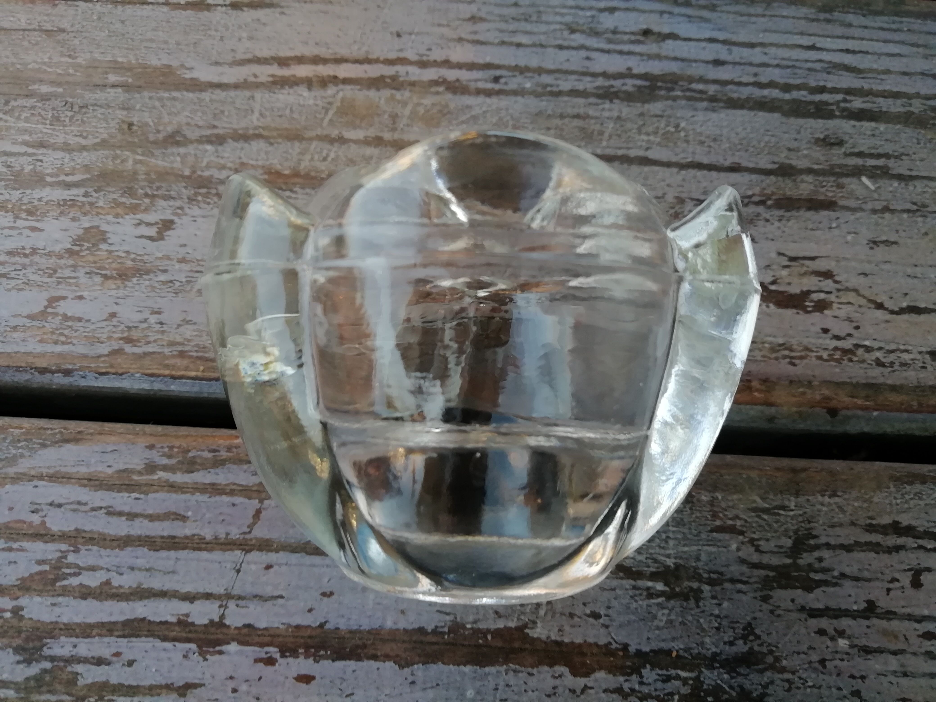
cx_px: 468
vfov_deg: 53.1
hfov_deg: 67.3
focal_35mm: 26
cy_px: 351
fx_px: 703
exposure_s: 1/50
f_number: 2.2
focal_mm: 3.21
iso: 50
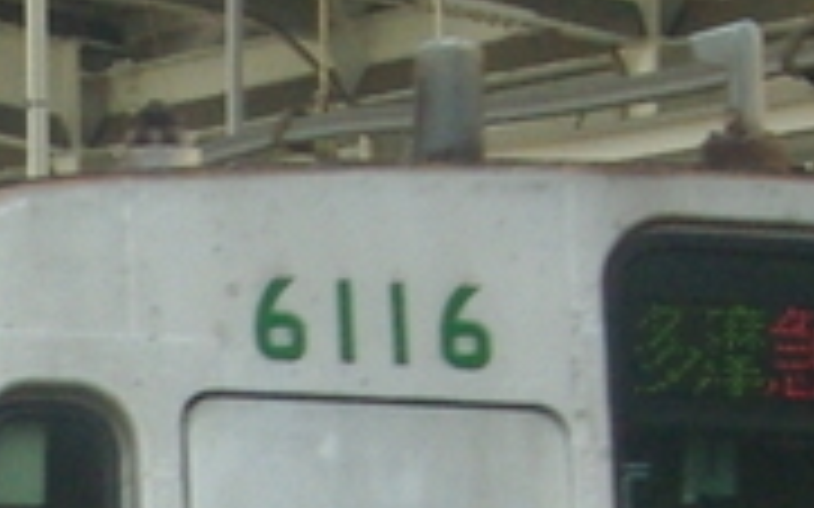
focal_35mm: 507
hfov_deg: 4.1
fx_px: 11244
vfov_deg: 2.6
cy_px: 1133
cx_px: -544
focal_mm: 50
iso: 800
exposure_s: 1/125
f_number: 11
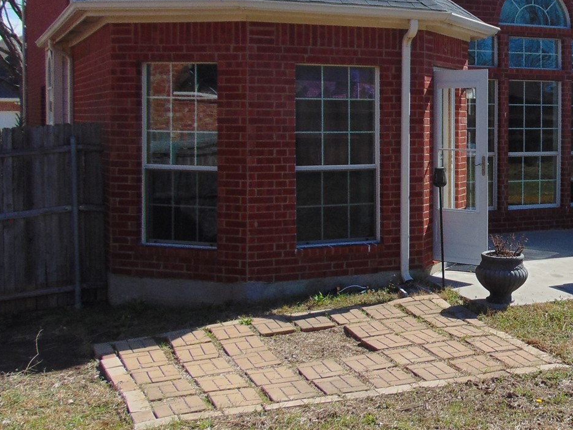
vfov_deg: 26.4
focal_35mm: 55
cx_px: 526
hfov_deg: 33.0
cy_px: 145
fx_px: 910
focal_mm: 4.5
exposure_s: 1/1000
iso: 80
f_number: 3
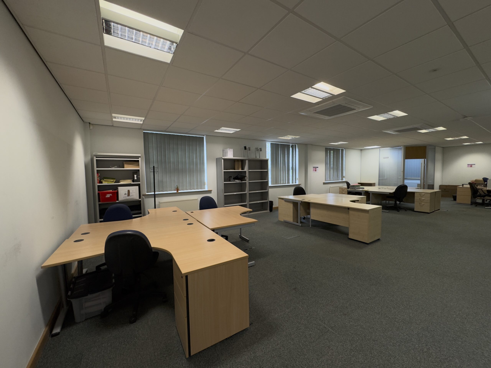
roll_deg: +0.3
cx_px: 246
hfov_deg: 102.1
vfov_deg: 85.7
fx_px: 199
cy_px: 184
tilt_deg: -4.2
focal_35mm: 14
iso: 160
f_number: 2.2
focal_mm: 2.22
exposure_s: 1/100
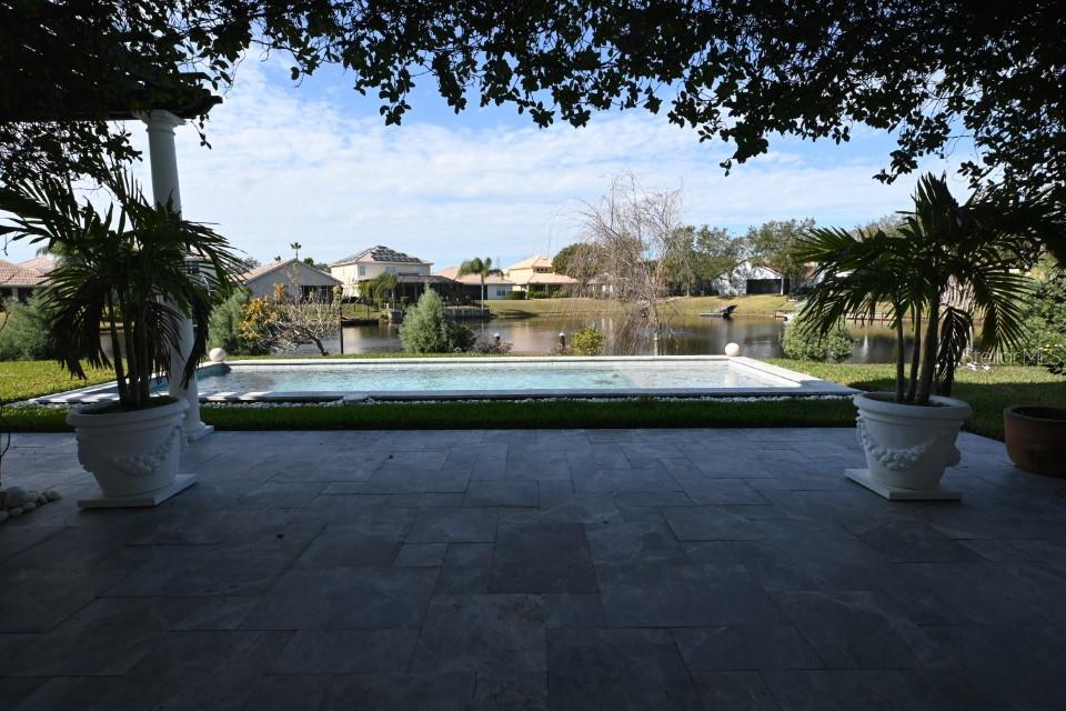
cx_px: 533
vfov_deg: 67.4
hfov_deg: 90.0
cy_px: 356
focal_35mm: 18
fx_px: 533
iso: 100
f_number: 8
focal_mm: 12
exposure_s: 1/200
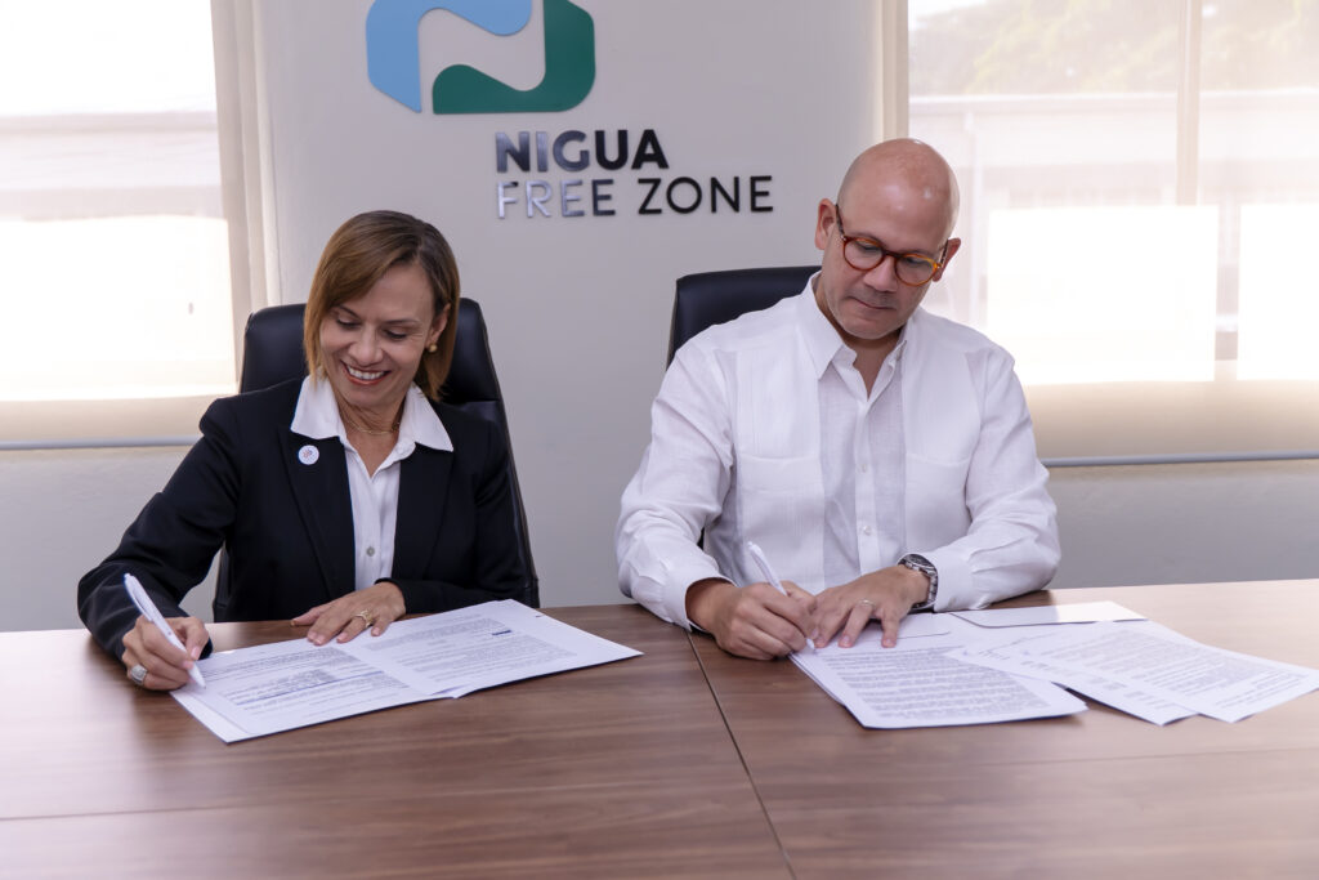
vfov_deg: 36.0
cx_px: 660
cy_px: 440
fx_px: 1356
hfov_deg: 51.9
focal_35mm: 37
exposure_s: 1/320
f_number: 2.8
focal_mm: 25
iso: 400
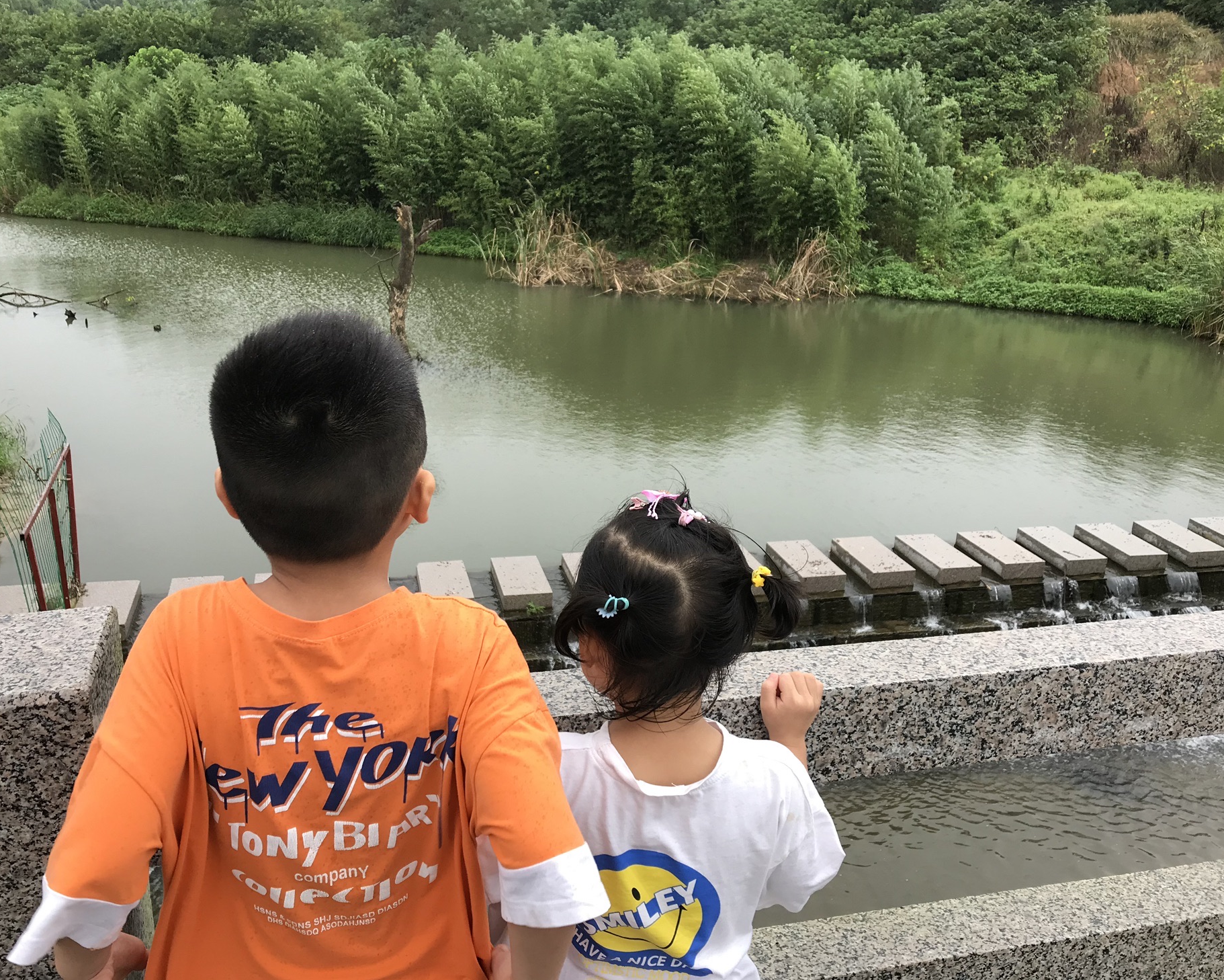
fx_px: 1087
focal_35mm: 30
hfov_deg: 58.8
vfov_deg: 48.5
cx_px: 609
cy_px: 478
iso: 20
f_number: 1.8
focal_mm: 3.99
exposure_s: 1/124
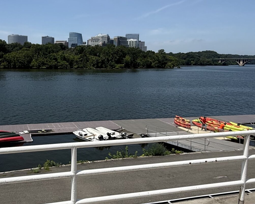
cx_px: 73
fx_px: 264
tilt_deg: -7.2
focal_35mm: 35
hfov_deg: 50.0
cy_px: 94
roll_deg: -0.8
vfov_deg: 42.2
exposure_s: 1/2841
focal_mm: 2.22
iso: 50
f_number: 2.2
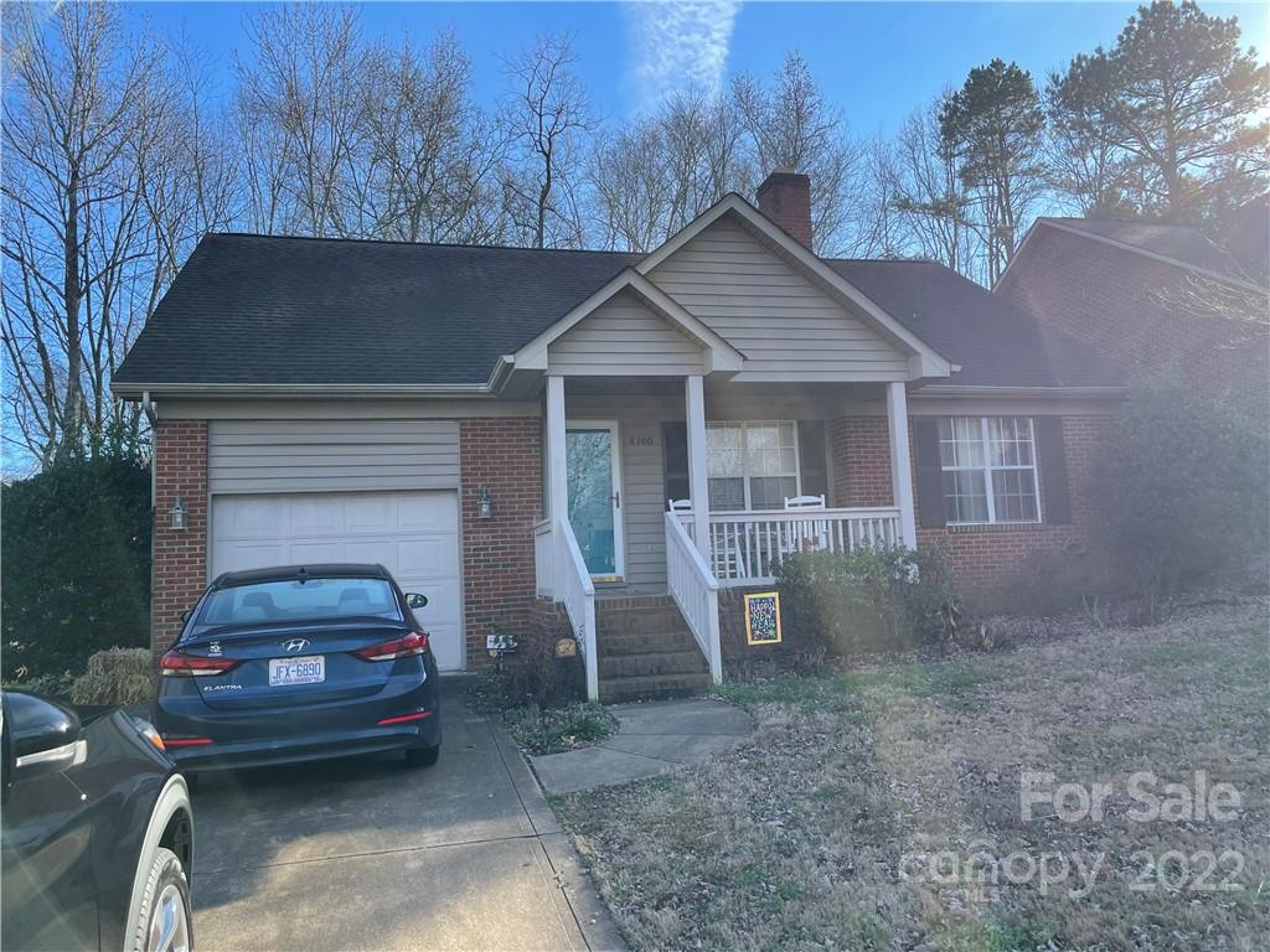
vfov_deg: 53.1
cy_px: 476
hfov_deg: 67.3
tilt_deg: +4.4
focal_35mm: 26
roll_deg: +3.2
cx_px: 635
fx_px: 954
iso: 32
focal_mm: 4.2
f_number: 1.6
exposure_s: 1/963
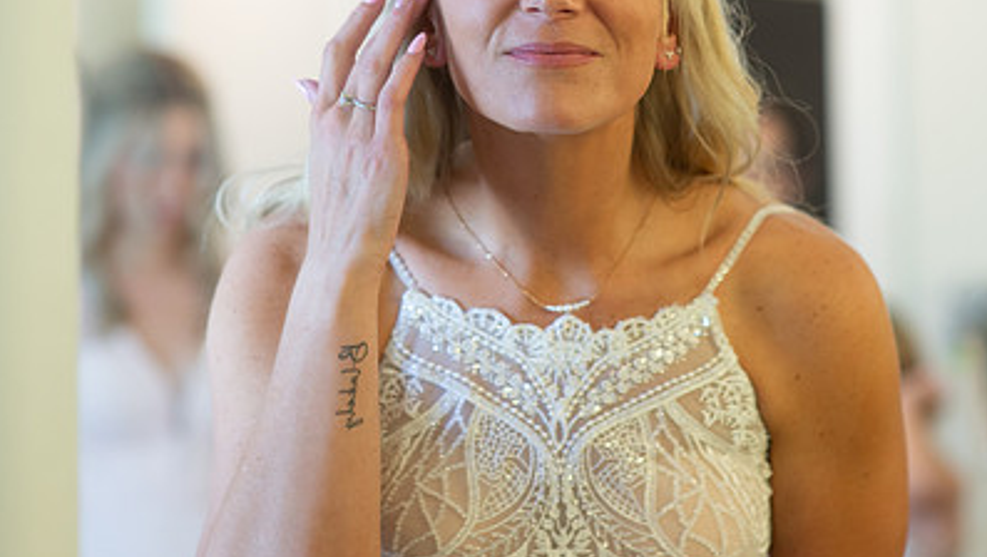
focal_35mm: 130
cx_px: 500
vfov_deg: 9.3
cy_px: 98
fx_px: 3405
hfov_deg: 16.5
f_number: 2.5
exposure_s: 1/60
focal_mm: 85
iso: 1000
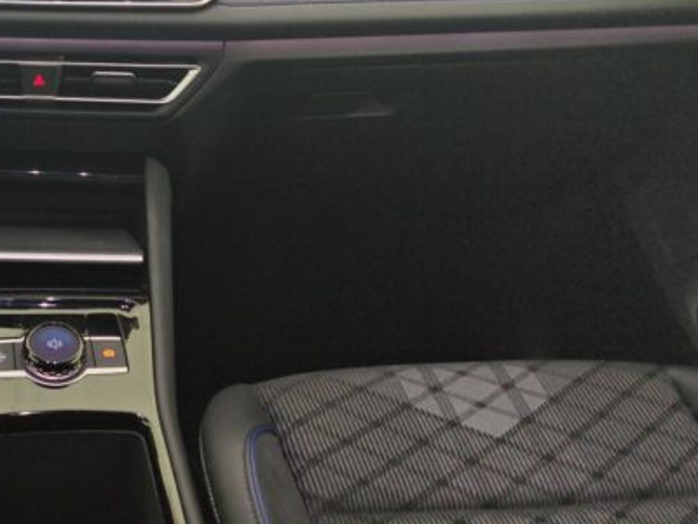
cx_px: 5
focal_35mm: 46
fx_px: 928
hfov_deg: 37.1
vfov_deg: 31.3
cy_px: 171
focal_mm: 6.55
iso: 150
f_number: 1.6
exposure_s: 1/100
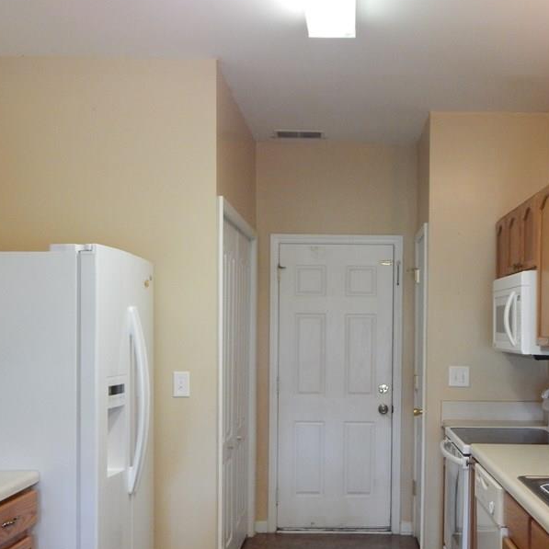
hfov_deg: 35.7
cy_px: 339
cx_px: 370
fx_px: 843
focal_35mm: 47
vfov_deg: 35.9
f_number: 3.2
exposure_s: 1/25
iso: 400
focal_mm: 5.6
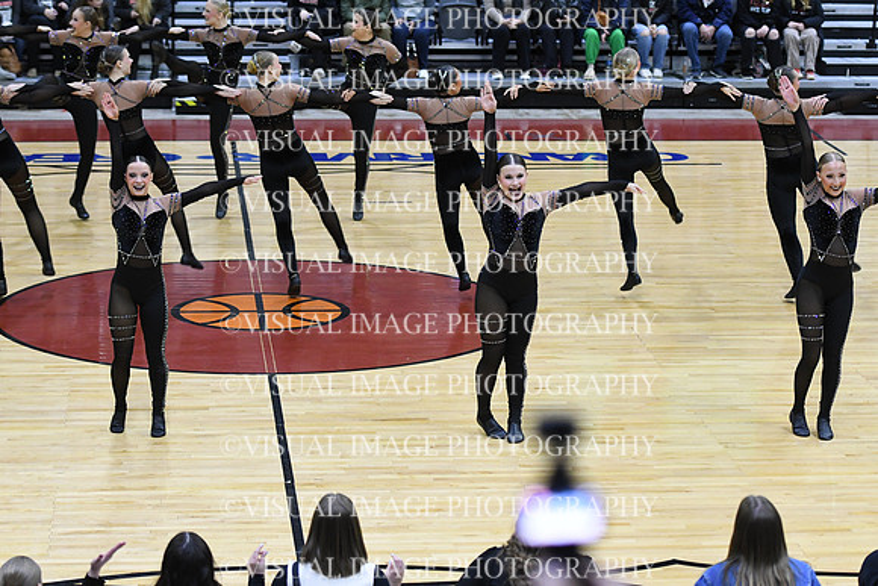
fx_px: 2561
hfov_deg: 19.5
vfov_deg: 13.0
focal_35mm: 105
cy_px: 293
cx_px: 439
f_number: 2.8
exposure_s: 1/400
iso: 3200
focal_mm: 70
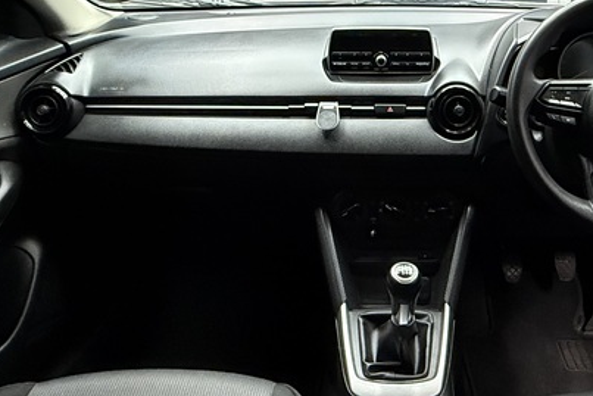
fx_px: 610
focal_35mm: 37
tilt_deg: -15.6
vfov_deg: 35.4
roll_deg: -0.1
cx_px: 391
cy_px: 115
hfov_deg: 51.0
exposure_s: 1/50
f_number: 2.2
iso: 800
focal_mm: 2.22
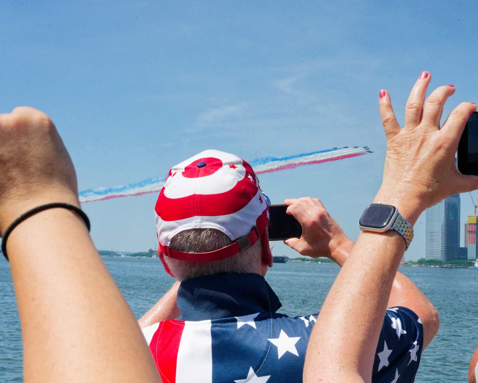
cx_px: 274
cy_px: 191
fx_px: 736
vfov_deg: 29.1
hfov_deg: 35.9
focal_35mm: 52
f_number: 22
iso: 9000
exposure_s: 1/4000
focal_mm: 46
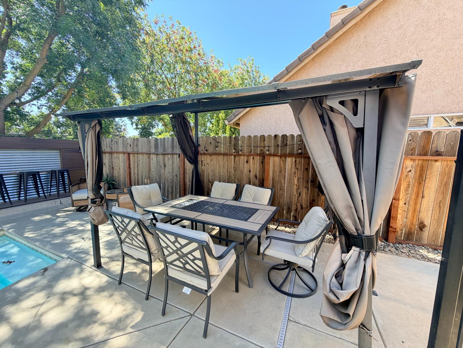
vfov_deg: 85.7
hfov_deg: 102.1
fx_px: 187
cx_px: 232
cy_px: 174
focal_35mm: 14
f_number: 2.2
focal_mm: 2.22
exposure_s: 1/121
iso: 80
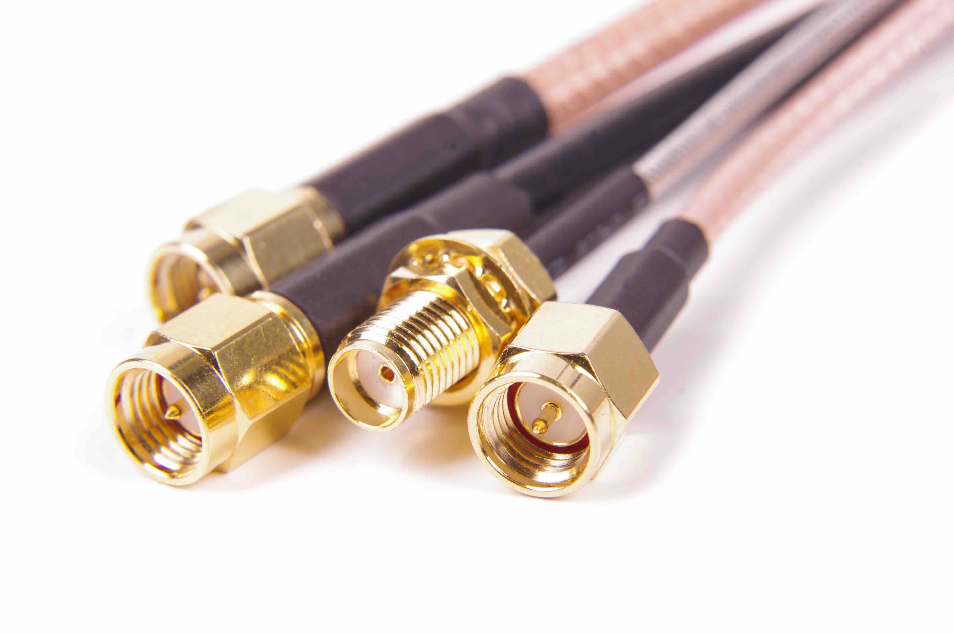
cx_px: 477
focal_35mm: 75
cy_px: 317
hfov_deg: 27.0
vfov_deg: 18.1
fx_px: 1985
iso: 200
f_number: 11
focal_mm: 50
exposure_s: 1/125
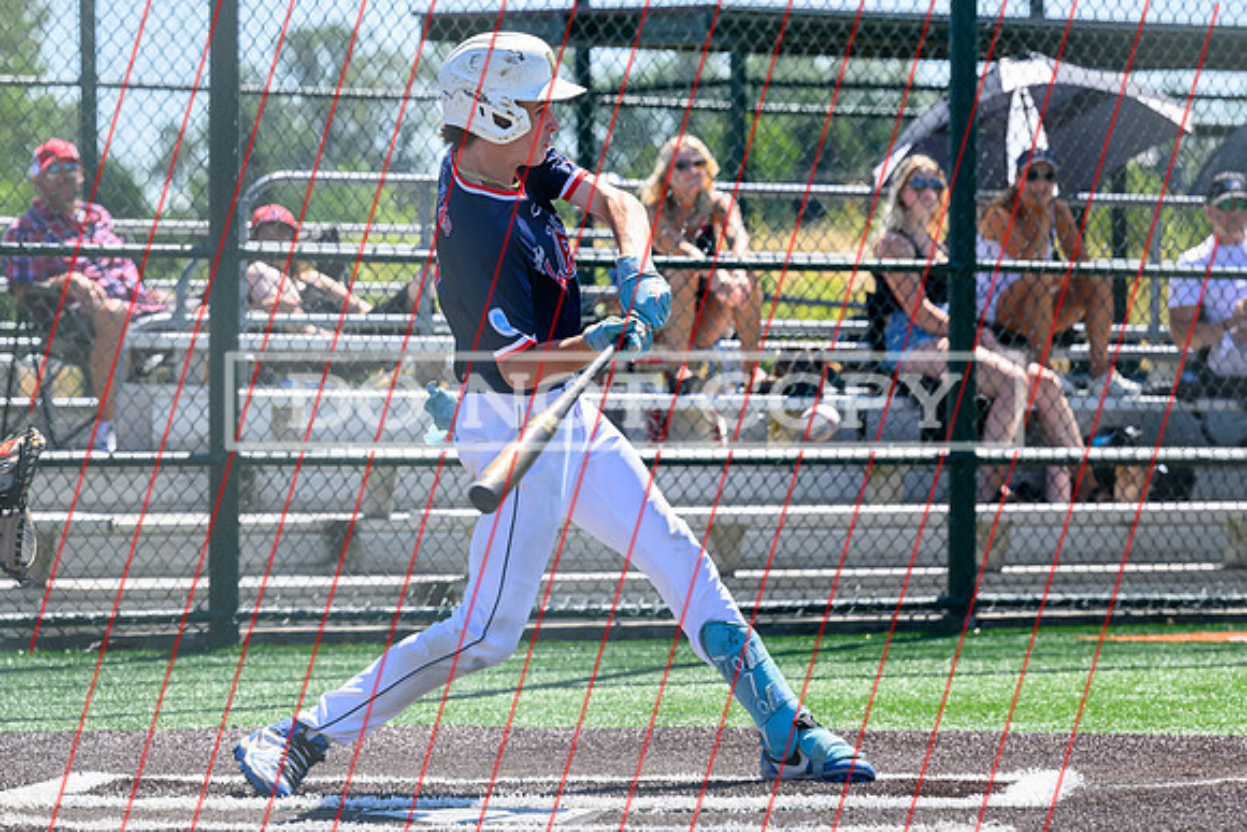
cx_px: 494
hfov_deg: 10.3
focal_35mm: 200
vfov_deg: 6.9
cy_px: 425
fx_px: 6919
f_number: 5
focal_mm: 145
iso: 1100
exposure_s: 1/3200
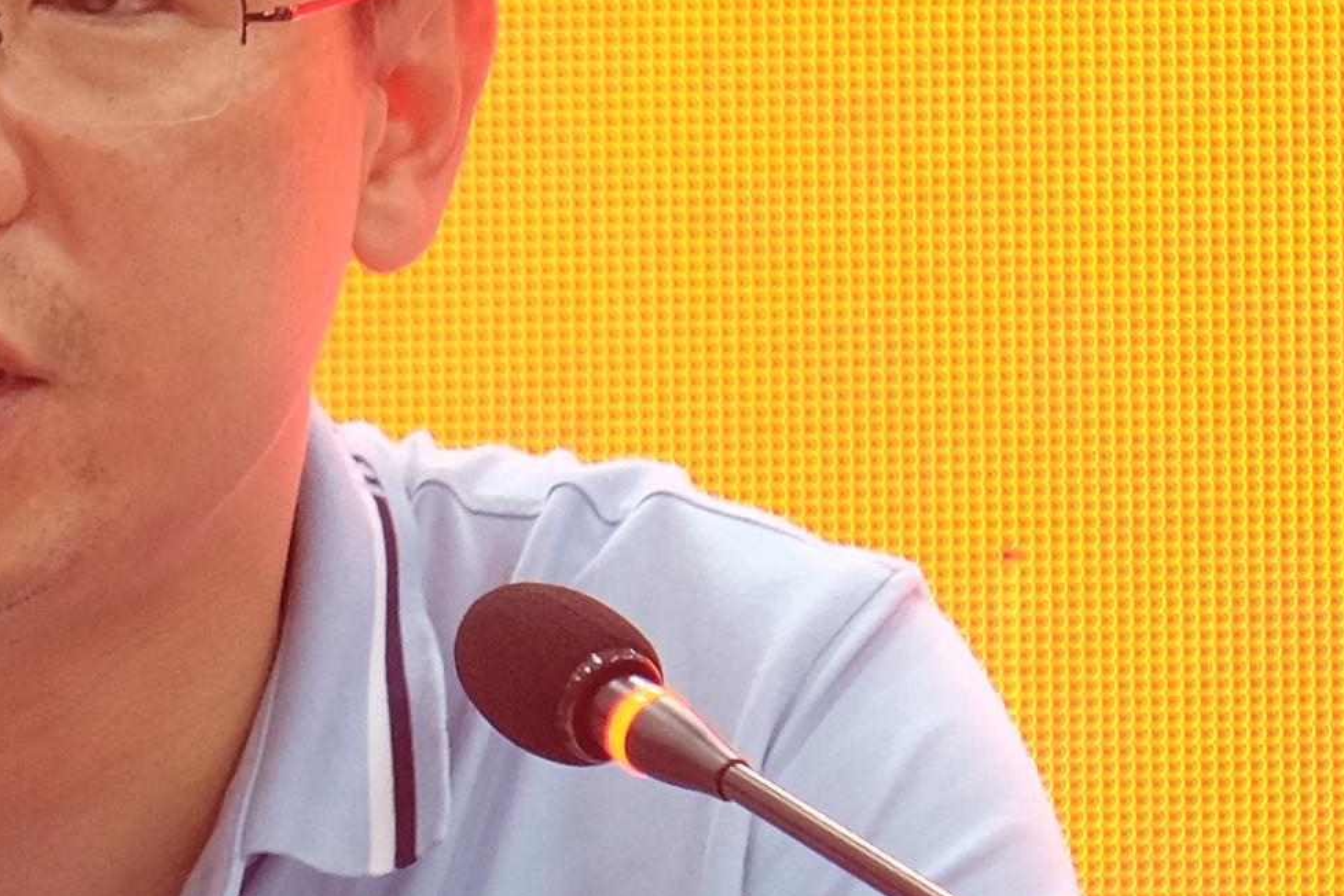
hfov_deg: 3.3
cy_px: 891
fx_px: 23369
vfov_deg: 2.2
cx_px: -271
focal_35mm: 626
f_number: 5.6
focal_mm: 83.3
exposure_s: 1/30
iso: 1250
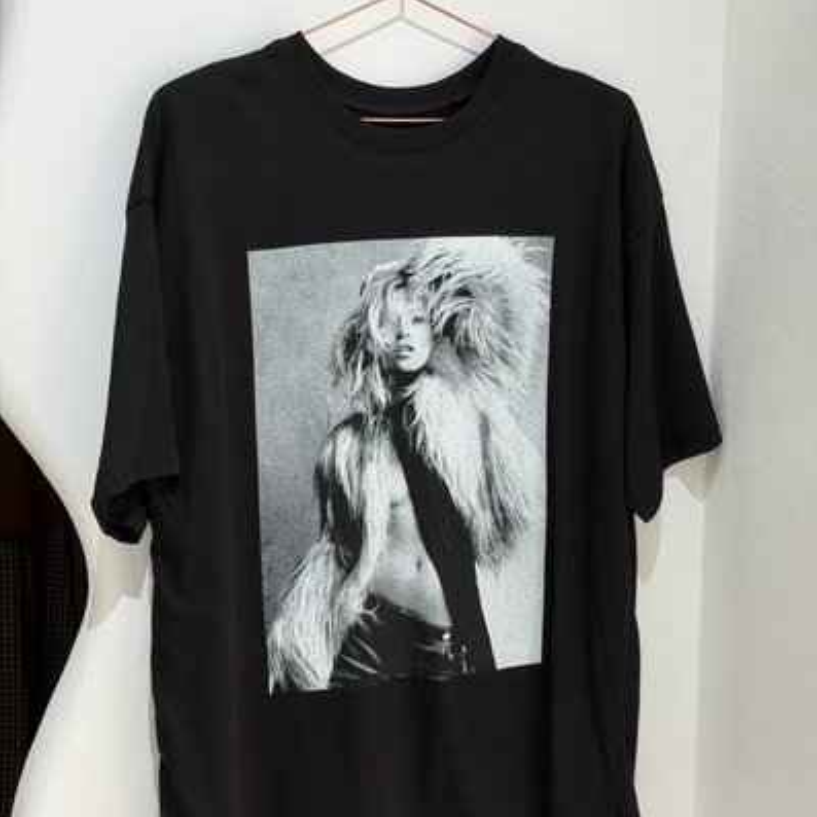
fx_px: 1522
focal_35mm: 57
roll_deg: -0.2
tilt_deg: -9.1
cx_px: 410
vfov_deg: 30.0
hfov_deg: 30.0
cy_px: 446
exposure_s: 1/50
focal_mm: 6.76
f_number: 1.78
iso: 50
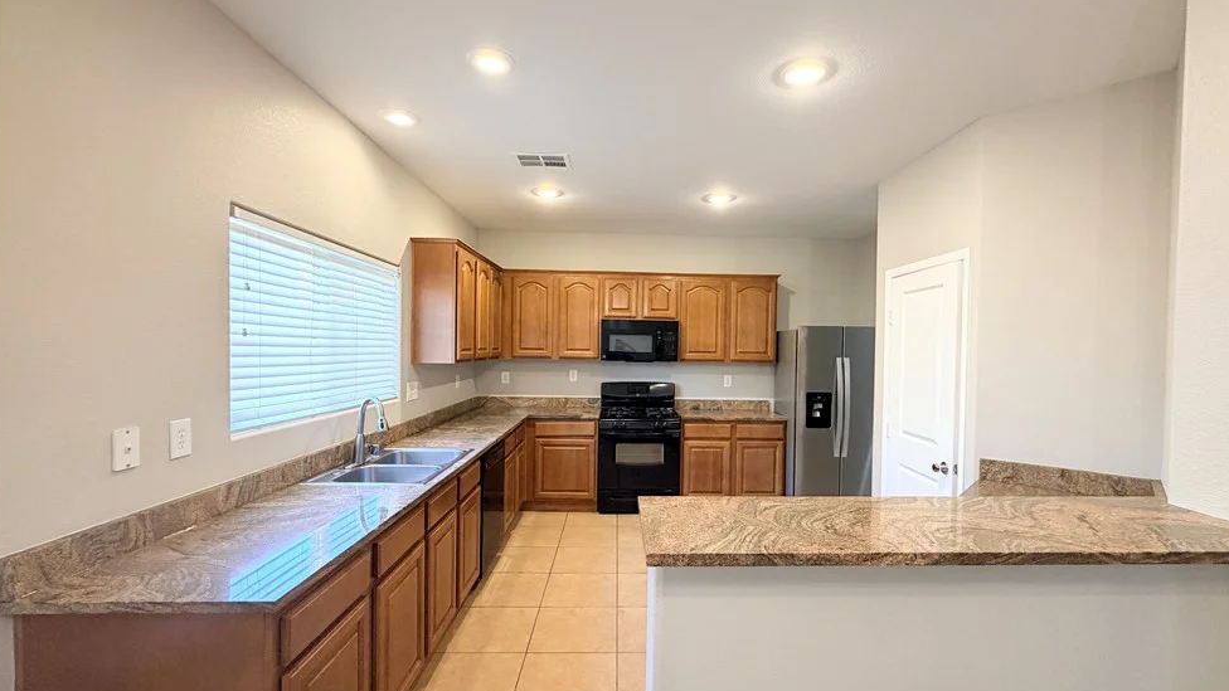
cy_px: 357
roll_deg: -0.2
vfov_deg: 67.1
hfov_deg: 99.3
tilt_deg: -1.3
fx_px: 521
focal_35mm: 16
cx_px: 636
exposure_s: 1/60
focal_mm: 2.22
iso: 200
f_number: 2.2
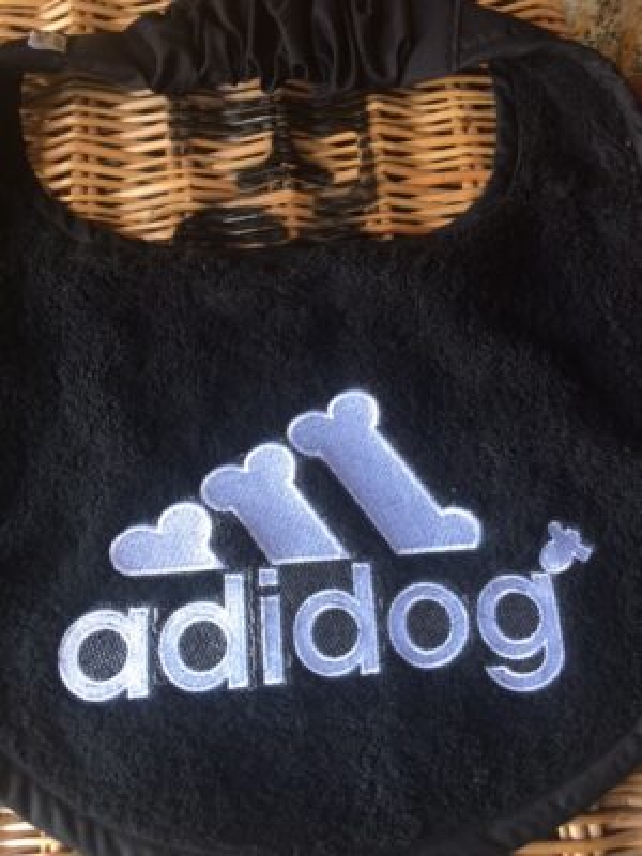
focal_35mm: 29
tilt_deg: -70.7
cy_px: 428
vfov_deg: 61.7
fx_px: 717
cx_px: 321
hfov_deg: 48.2
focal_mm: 4.15
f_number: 2.2
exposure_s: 1/33
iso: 50
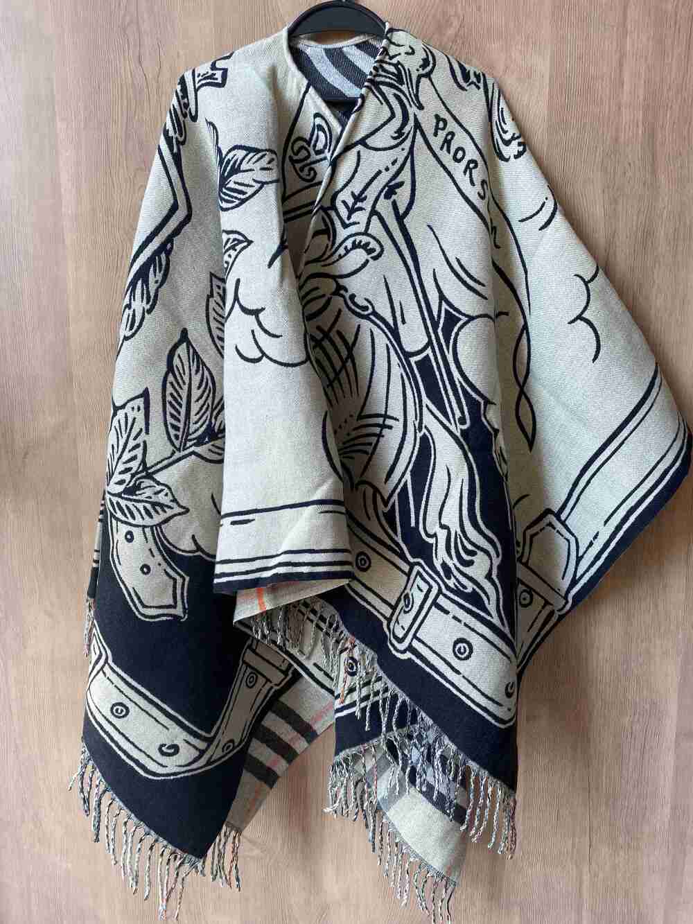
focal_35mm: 26
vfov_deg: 67.3
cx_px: 346
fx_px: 694
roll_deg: +0.4
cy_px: 462
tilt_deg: -8.3
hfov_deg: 53.1
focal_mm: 4.25
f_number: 1.8
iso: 40
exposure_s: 1/122
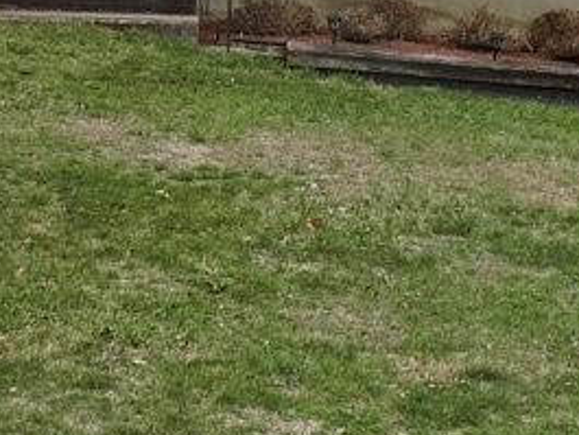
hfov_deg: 17.0
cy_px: -166
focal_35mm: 116
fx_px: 1941
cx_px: 332
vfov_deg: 12.3
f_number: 3.1
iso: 100
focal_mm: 5.4
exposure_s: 1/500
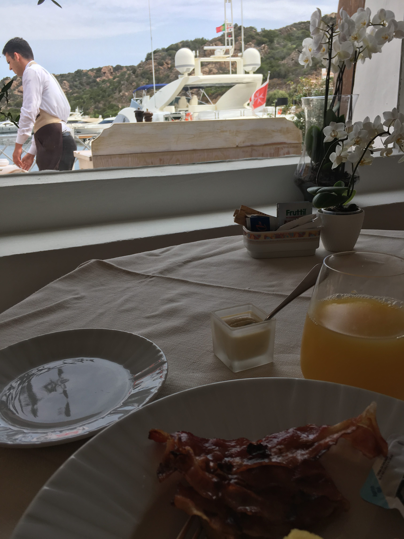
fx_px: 451
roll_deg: +1.3
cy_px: 270
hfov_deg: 48.2
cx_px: 202
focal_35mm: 29
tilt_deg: -19.0
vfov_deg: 61.7
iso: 25
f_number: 2.2
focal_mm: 4.15
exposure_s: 1/718
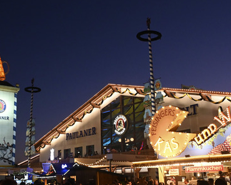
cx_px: 92
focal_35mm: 48
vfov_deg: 31.5
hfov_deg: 38.6
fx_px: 328
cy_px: 92
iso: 5000
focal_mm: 28
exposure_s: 1/200
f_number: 7.1
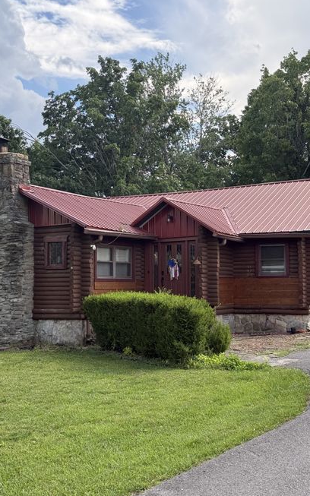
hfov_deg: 24.8
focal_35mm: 52
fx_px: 703
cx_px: 176
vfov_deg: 38.9
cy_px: 246
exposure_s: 1/1222
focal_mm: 6.76
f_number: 1.78
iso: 80
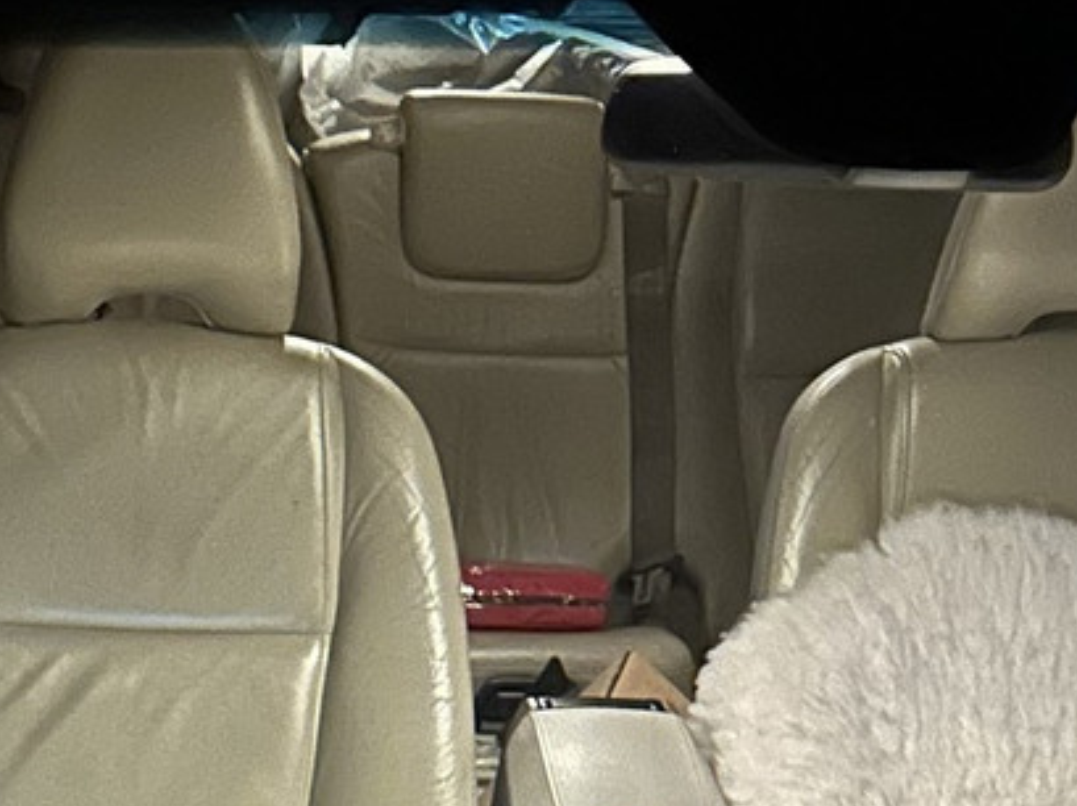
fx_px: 2922
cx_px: 295
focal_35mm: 94
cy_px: 687
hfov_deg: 20.7
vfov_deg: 15.6
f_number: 1.78
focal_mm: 6.86
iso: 1600
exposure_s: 1/14
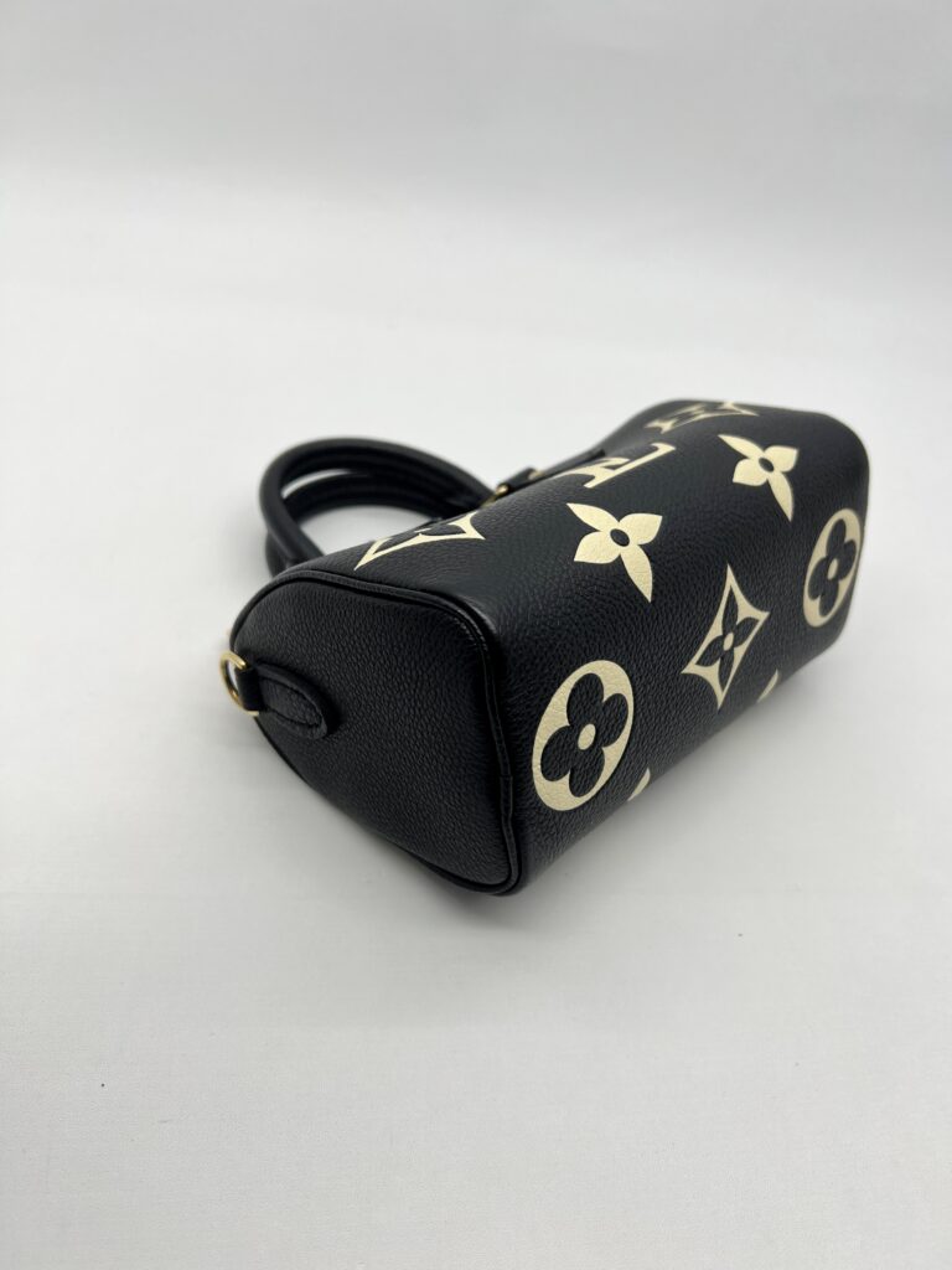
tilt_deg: -39.5
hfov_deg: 53.1
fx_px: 953
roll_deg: -9.5
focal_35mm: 26
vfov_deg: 67.3
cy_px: 635
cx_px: 476
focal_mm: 5.7
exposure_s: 1/265
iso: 40
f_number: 1.5
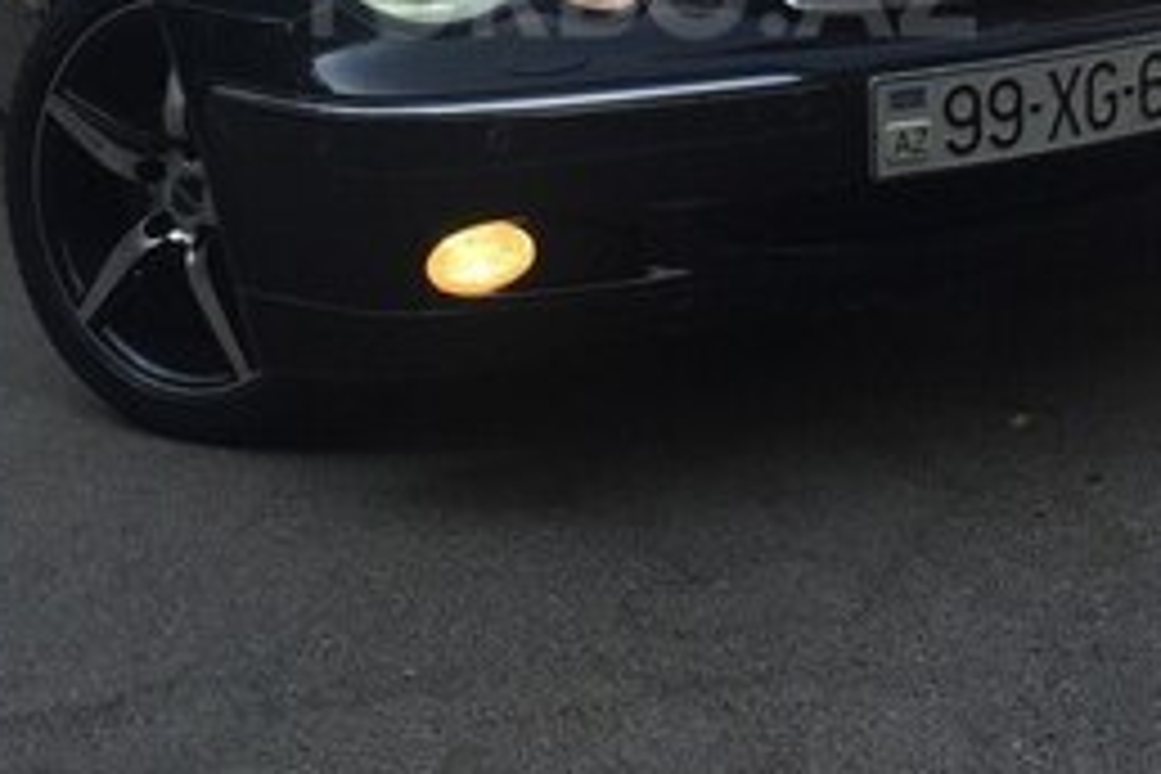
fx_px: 1870
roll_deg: +0.8
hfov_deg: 34.5
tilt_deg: -6.7
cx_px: 630
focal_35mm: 58
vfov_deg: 22.4
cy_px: -14
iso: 32
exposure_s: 1/964
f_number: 2.2
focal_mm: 4.15
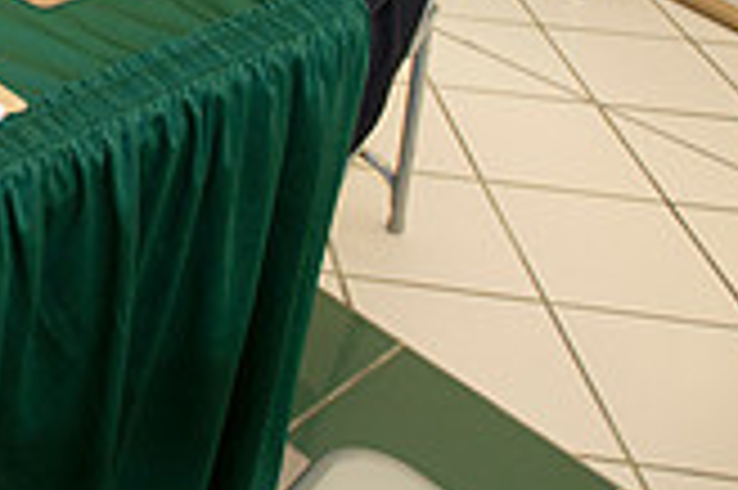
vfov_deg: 20.4
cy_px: -166
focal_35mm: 60
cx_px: -270
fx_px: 1229
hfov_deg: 27.0
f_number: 2.8
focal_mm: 17
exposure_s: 1/160
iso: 1250
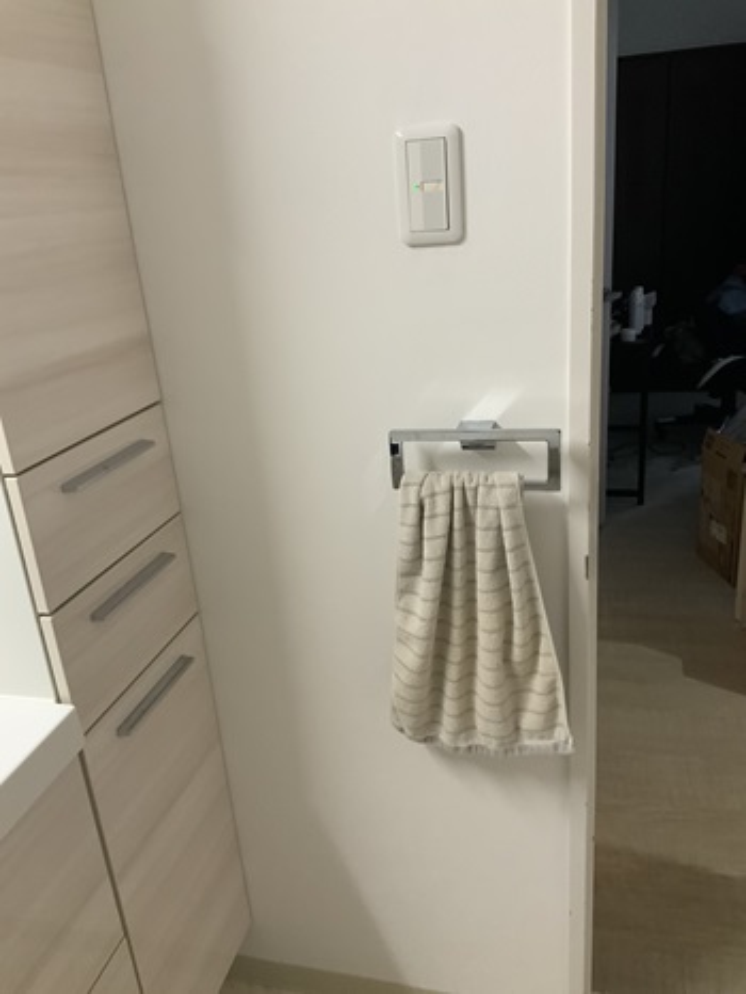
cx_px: 373
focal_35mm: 29
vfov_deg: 61.6
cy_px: 497
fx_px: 833
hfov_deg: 48.3
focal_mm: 3
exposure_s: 1/40
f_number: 1.8
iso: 200
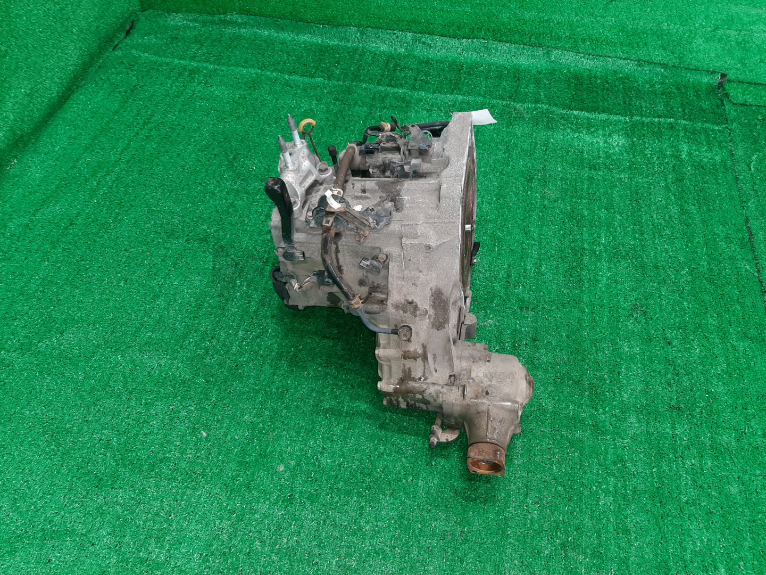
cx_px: 383
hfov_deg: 67.3
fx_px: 575
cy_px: 288
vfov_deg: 53.1
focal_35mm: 26
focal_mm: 3.93
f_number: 1.7
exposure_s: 1/50
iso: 102
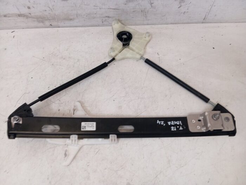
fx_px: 199
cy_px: 92
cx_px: 123
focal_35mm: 28
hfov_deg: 63.4
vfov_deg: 49.9
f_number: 1.8
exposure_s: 1/33.3
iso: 350
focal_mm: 4.22
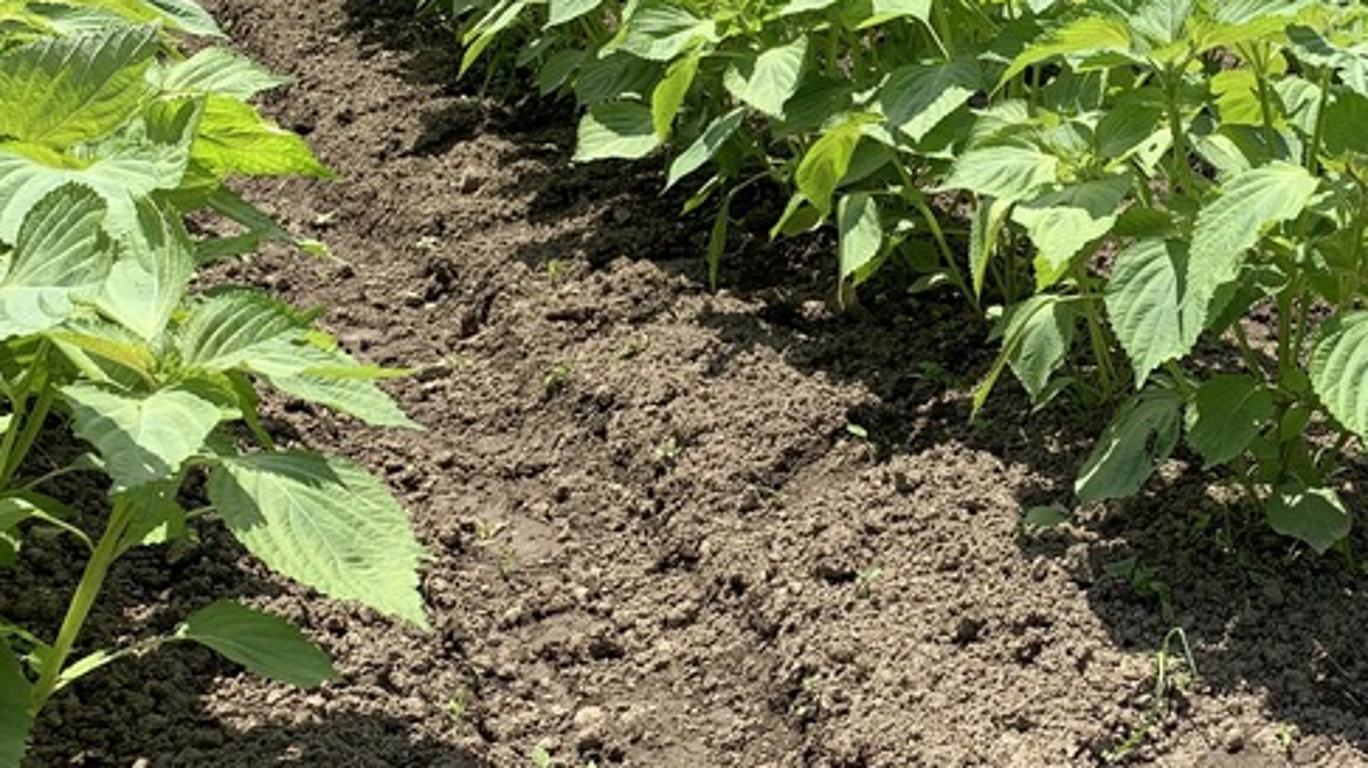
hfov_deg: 36.2
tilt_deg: -15.9
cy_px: 307
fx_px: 2031
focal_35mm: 56
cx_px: 1053
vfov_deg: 21.4
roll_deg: -0.4
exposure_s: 1/1585
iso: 25
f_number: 1.8
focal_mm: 4.25
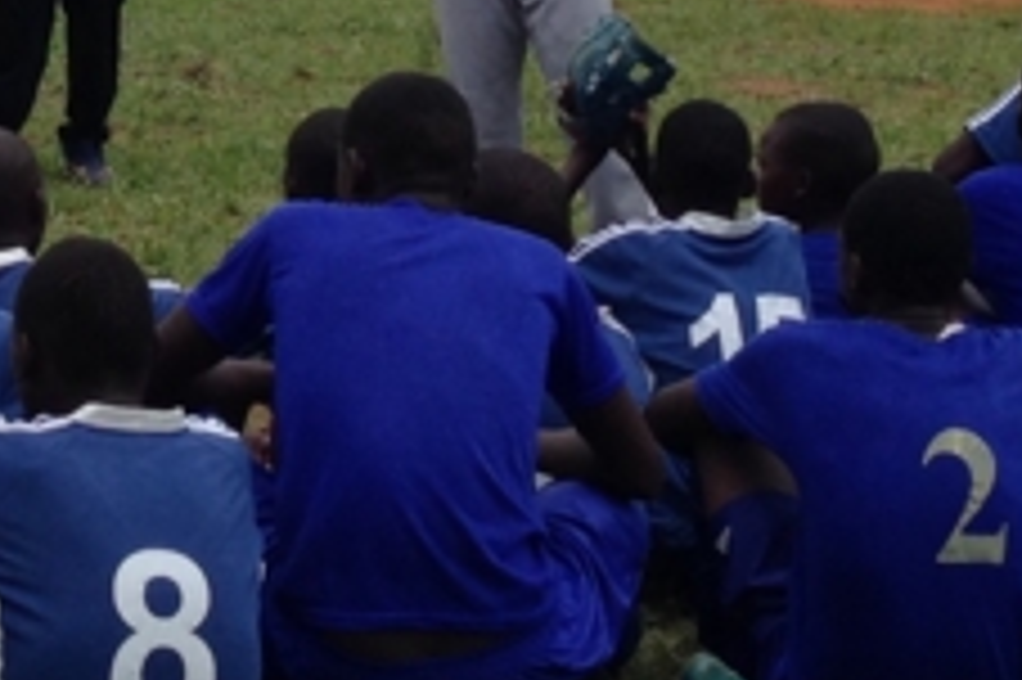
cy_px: -378
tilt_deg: +1.8
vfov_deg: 8.6
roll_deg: +0.8
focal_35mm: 155
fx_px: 4397
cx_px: -117
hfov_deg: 13.0
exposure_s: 1/1506
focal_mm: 4.12
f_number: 2.4
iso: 50
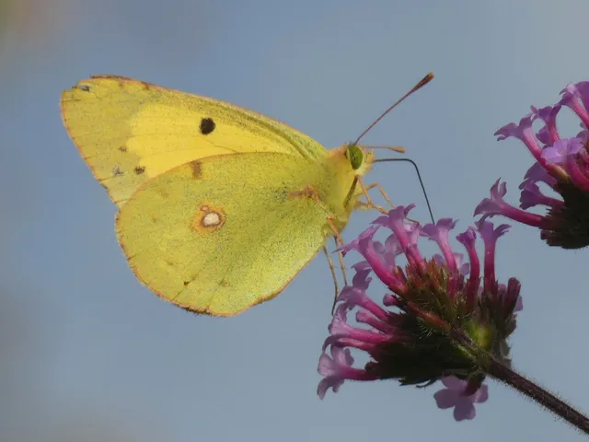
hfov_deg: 5.7
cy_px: 221
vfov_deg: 4.2
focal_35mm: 350
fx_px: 5955
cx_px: 294
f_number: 5.6
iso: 80
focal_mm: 62.7
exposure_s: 1/200
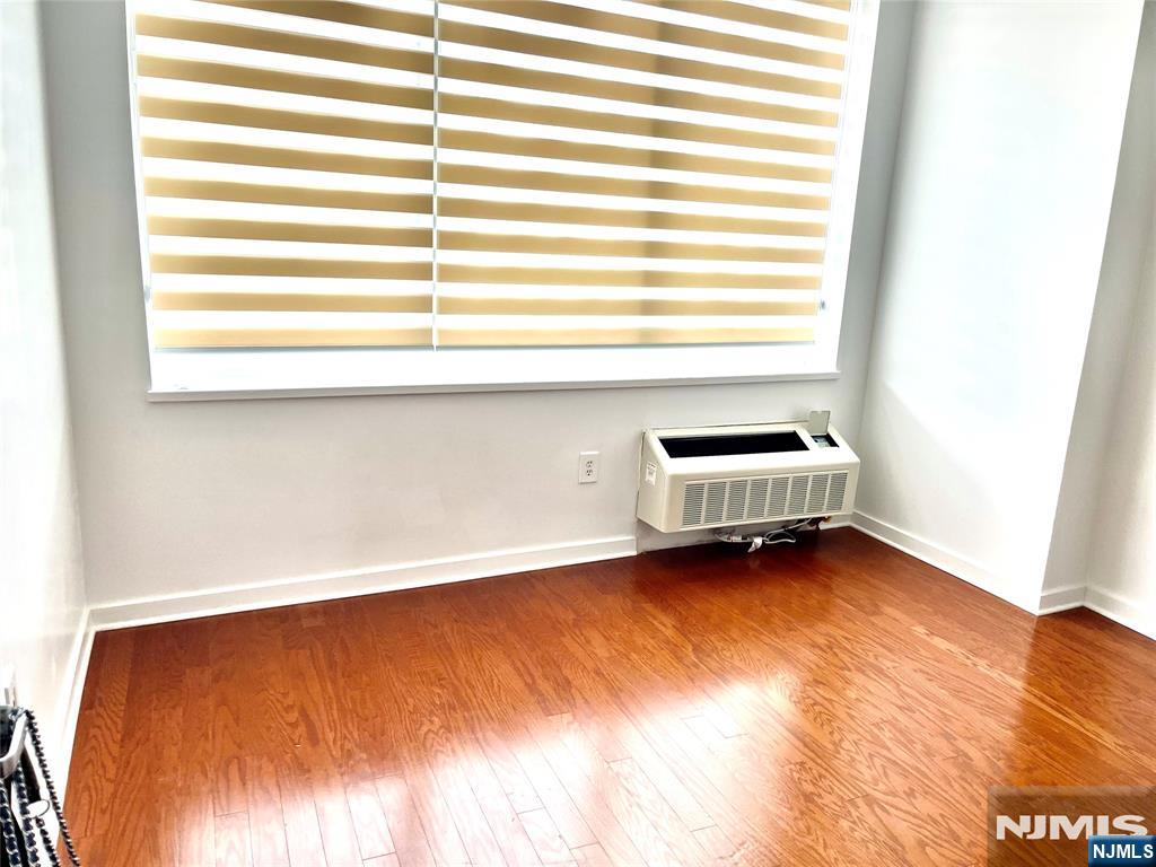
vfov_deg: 53.1
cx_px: 578
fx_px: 868
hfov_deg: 67.3
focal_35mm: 26
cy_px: 434
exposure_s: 1/279
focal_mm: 5.1
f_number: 1.6
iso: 40
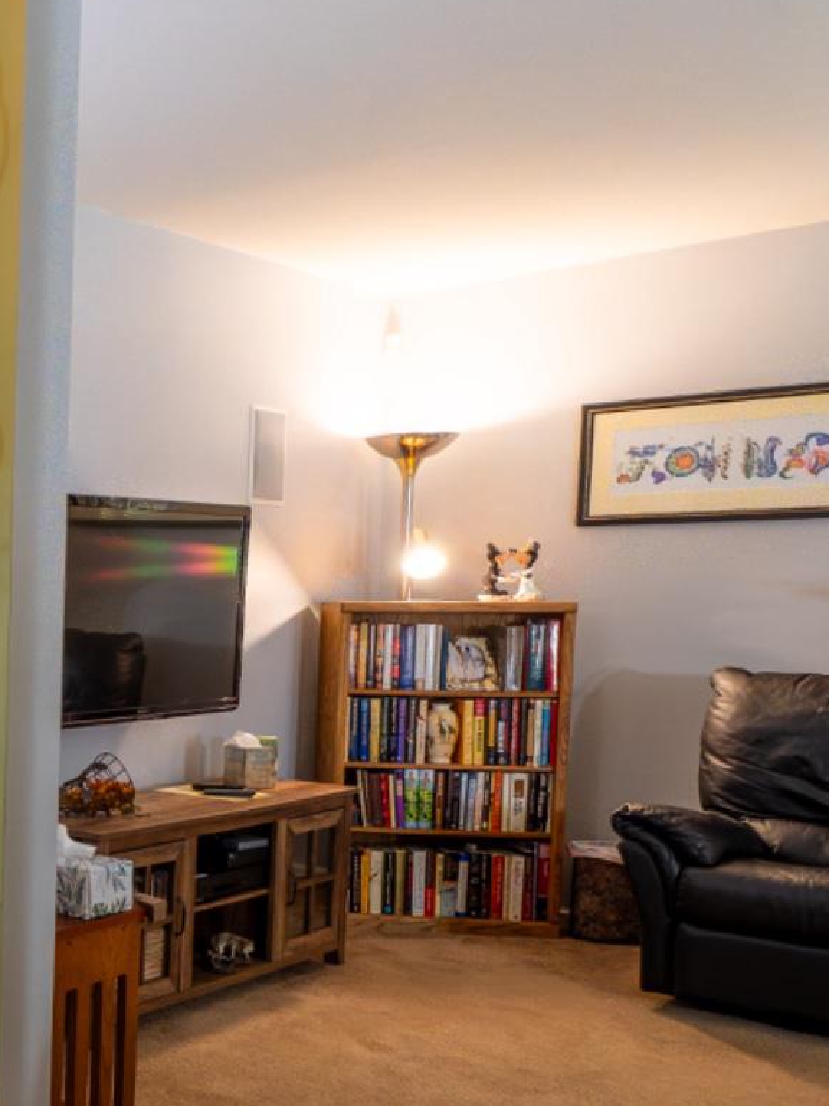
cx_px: -360
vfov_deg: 45.3
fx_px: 1309
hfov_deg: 26.9
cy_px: 711
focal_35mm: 41
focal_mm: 16
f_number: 7.1
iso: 200
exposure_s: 1/30
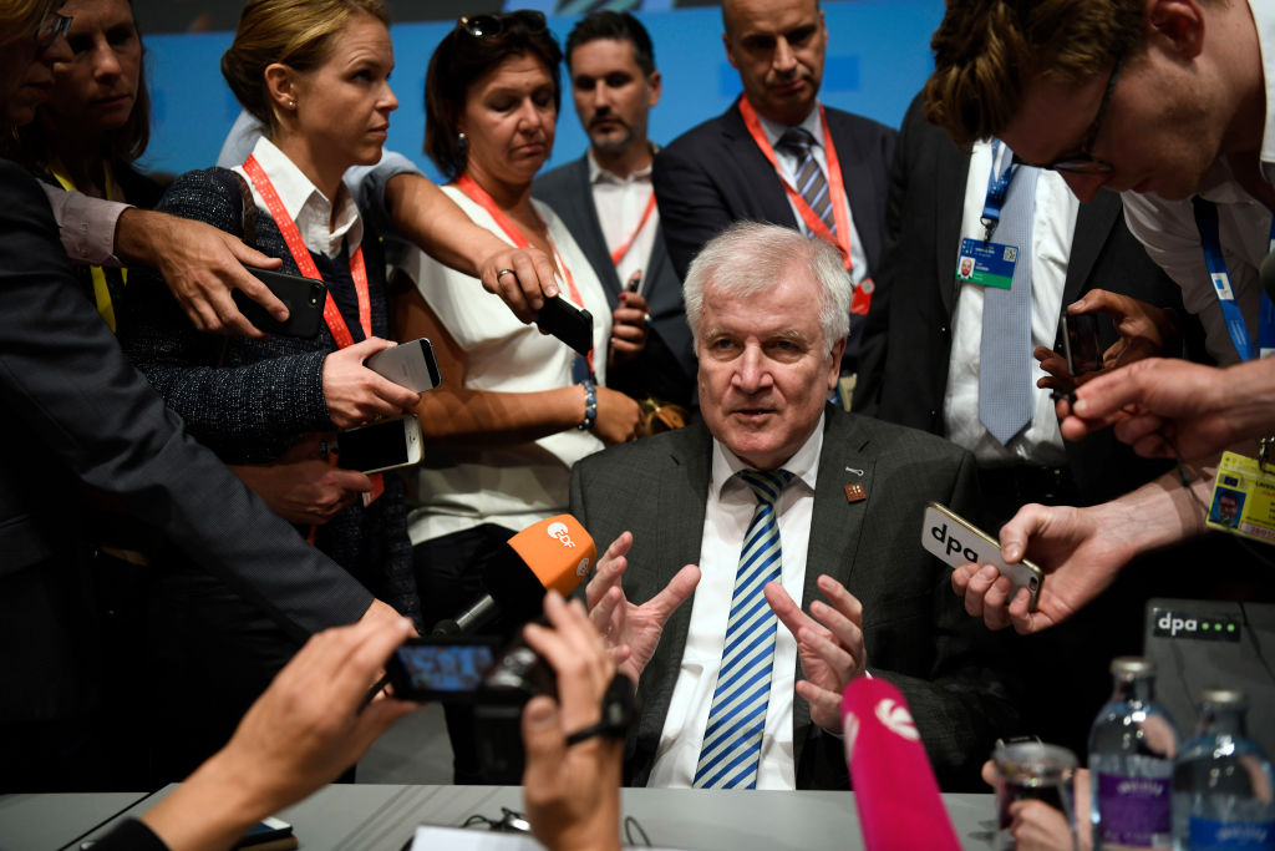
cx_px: 638
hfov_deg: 46.4
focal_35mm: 42
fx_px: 1488
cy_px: 426
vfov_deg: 31.9
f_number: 2.8
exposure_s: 1/640
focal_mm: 42
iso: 1250
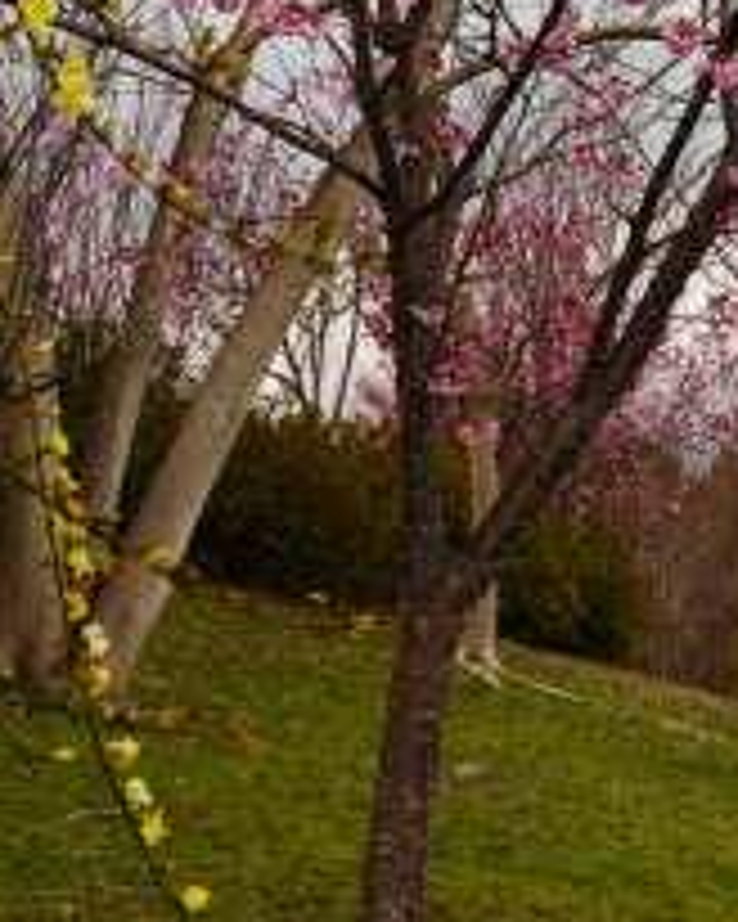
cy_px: 238
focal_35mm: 111
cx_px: 1004
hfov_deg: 13.3
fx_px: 3031
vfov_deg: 17.2
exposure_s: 1/250
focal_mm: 26
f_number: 7.1
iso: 160
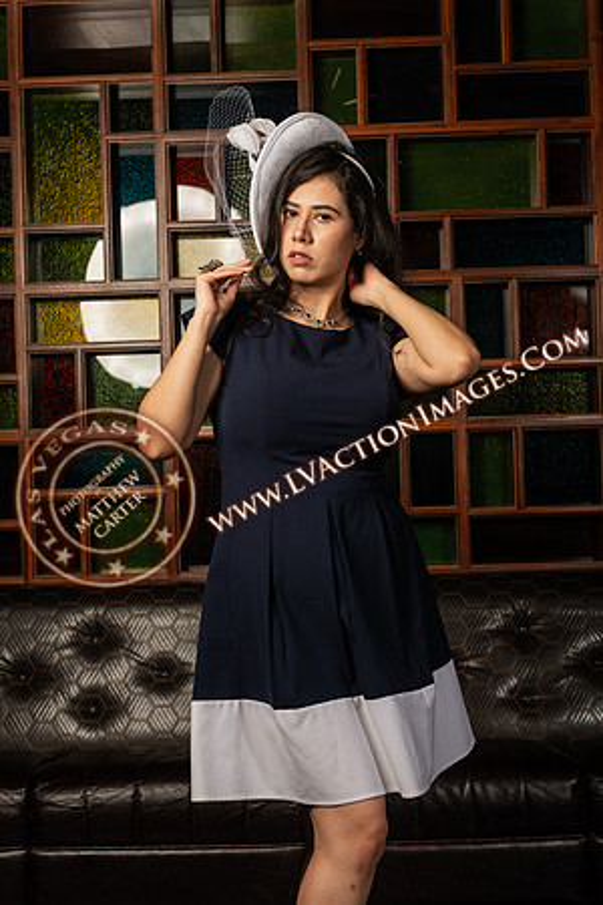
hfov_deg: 19.5
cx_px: 302
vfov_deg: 28.8
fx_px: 1759
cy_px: 452
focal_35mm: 70
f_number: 7.1
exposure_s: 1/100
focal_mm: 70
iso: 160
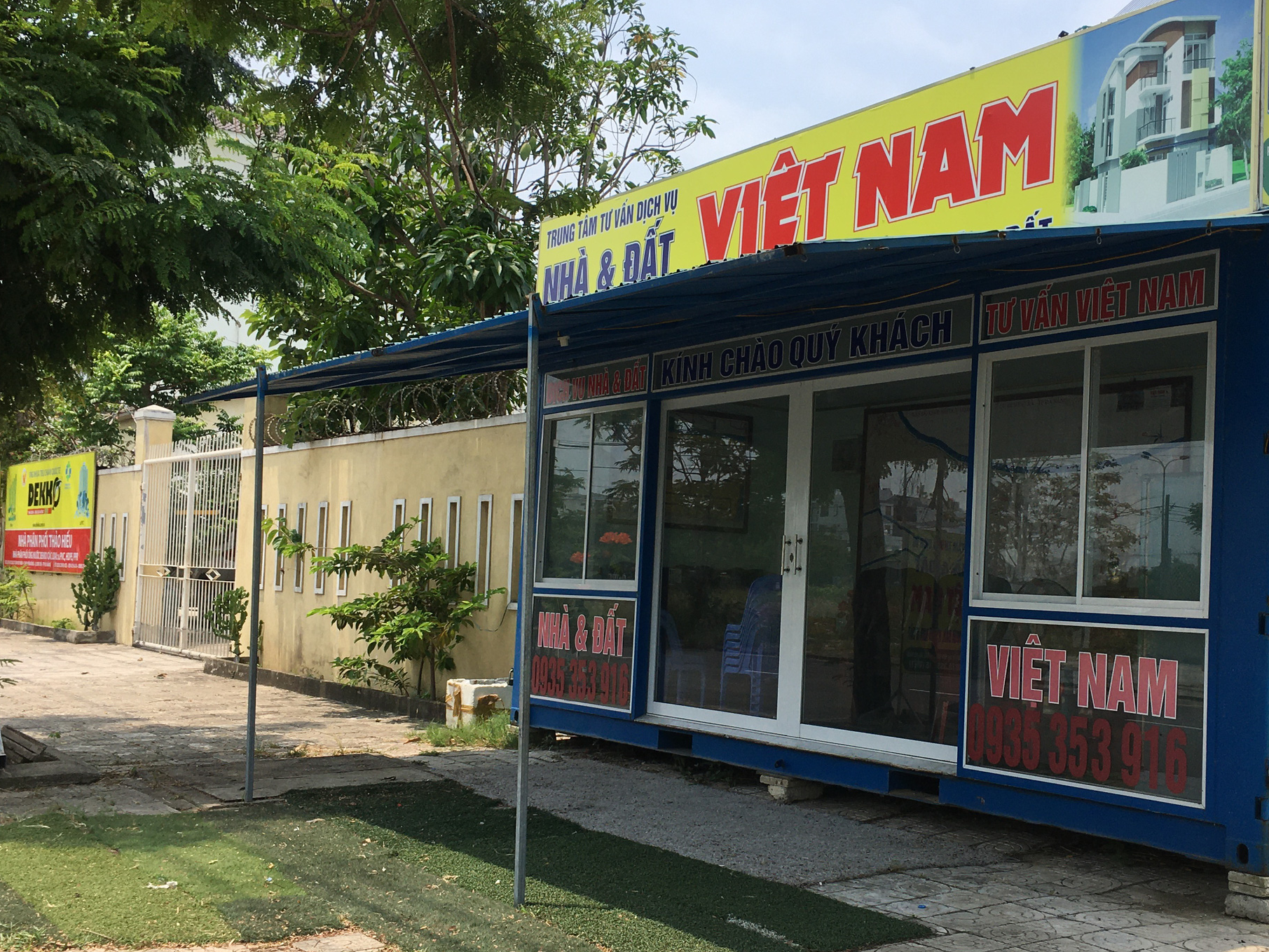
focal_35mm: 41
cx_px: 750
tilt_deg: +3.0
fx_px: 1503
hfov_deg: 45.6
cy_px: 513
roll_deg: -1.4
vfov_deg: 35.1
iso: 25
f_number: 2.2
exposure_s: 1/1304
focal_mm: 4.15
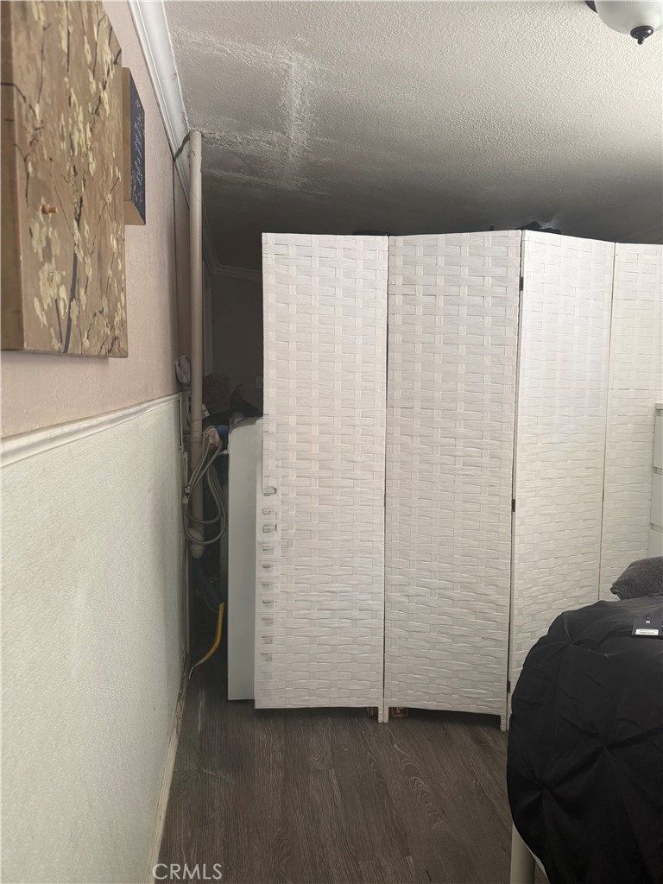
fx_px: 613
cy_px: 442
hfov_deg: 56.8
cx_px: 332
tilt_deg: -5.5
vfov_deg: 71.6
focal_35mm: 24
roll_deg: +0.1
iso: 200
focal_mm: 6.76
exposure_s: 1/60
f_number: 1.78
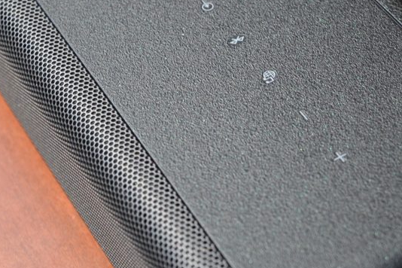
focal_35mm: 97
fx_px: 1083
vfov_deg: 14.1
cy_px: 115
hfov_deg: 21.0
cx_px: 242
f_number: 5.3
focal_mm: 48
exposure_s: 1/15
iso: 1600
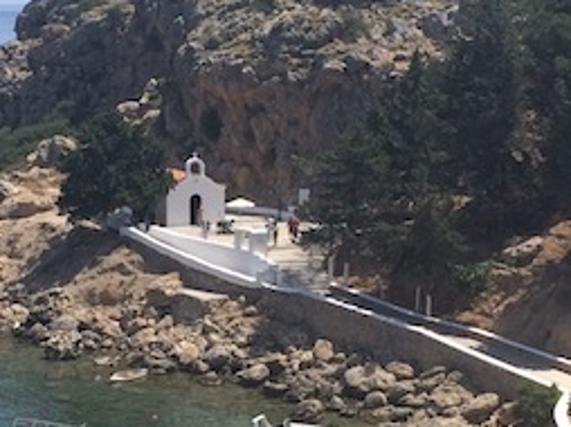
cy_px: 263
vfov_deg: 12.2
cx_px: 162
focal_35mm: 121
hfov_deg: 16.2
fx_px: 1994
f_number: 2.2
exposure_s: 1/2740
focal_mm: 4.12
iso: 40
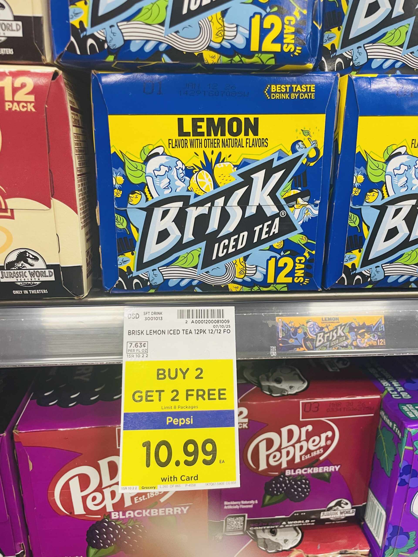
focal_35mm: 26
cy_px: 278
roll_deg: -0.2
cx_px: 209
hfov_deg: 53.1
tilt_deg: -17.4
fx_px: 419
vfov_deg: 67.3
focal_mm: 4.2
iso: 100
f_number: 1.6
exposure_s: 1/57
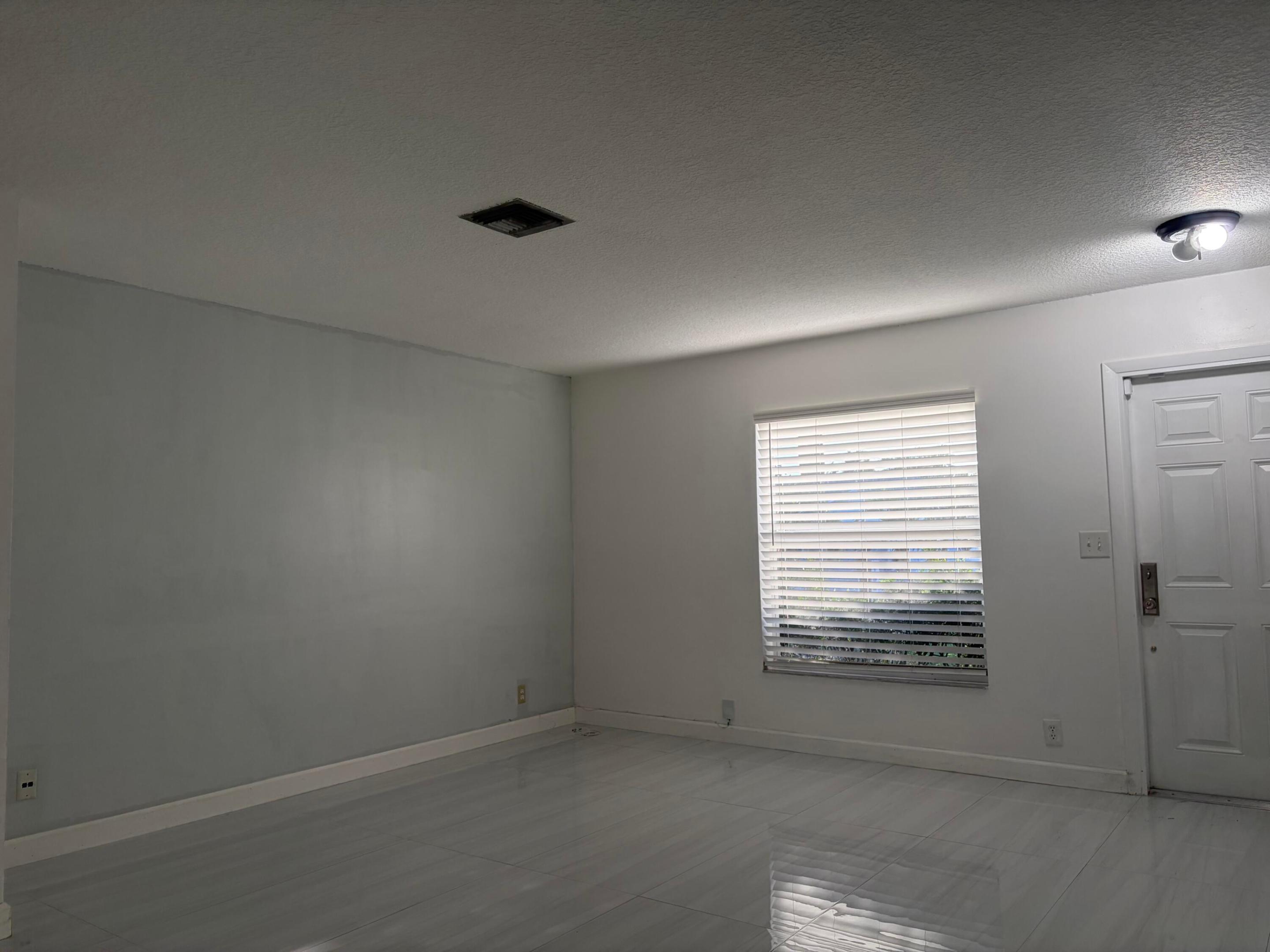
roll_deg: +2.1
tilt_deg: +4.3
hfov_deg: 67.3
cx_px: 635
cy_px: 476
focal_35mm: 26
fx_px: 954
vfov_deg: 53.1
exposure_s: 1/209
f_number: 1.6
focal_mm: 5.96
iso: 80
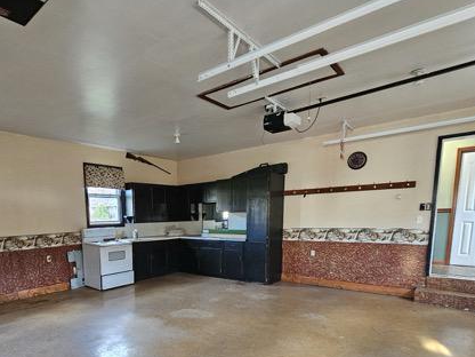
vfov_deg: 62.6
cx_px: 182
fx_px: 274
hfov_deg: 80.4
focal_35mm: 20
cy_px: 263
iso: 400
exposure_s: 1/30
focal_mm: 2.2
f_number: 2.2
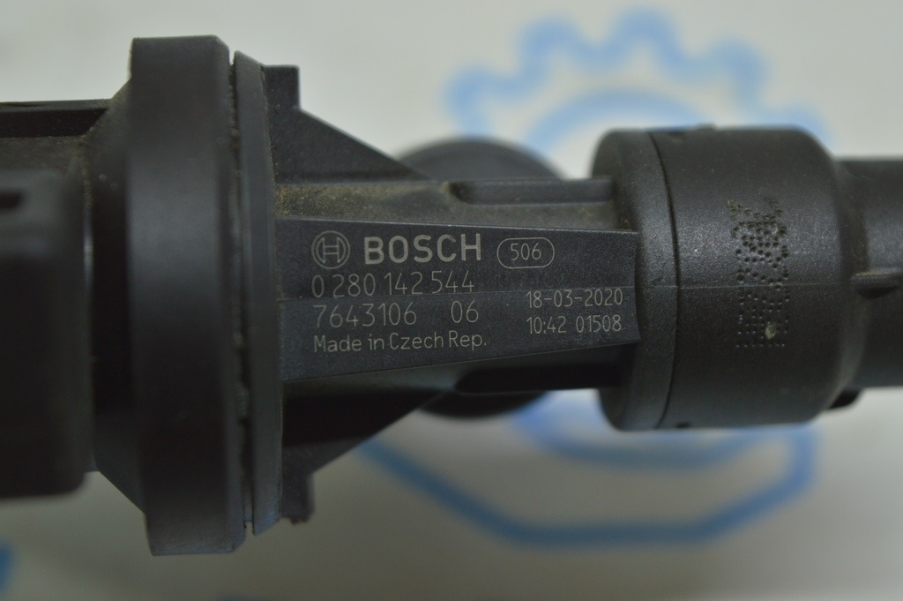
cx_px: 452
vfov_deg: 16.5
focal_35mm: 82
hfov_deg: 24.6
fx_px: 2068
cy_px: 300
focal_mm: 55
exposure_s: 1/40
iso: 400
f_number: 5.6
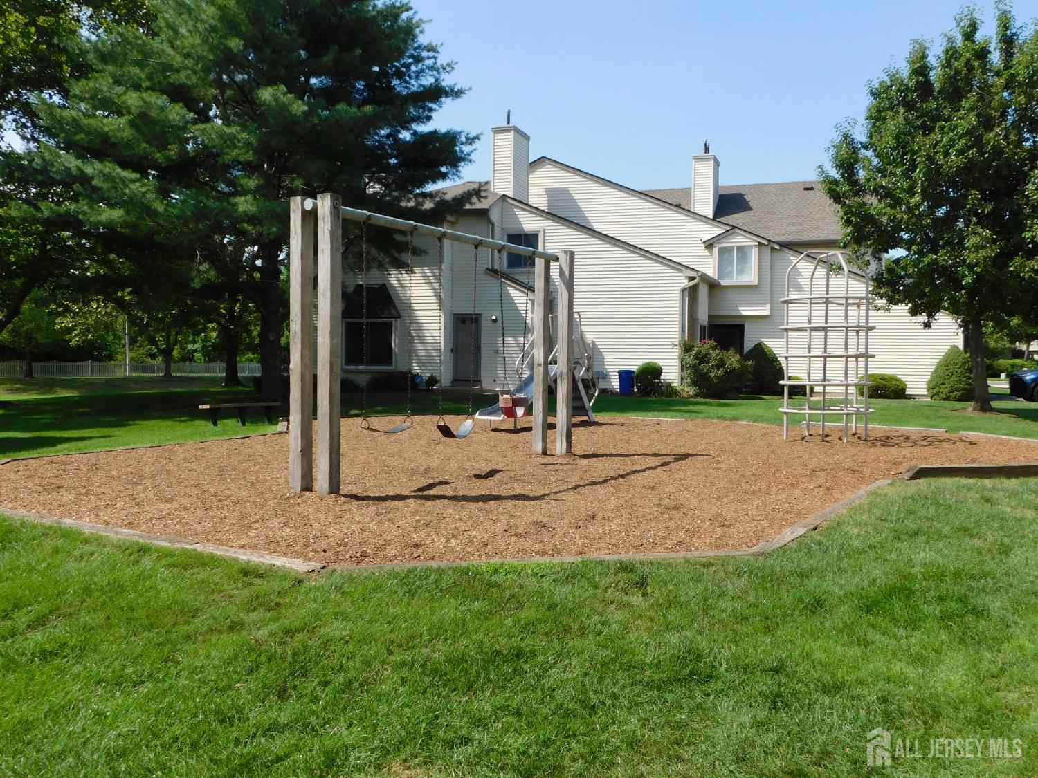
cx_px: 519
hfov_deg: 60.0
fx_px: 900
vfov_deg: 46.8
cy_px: 389
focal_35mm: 30
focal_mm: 5.3
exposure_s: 1/1250
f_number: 3.2
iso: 125
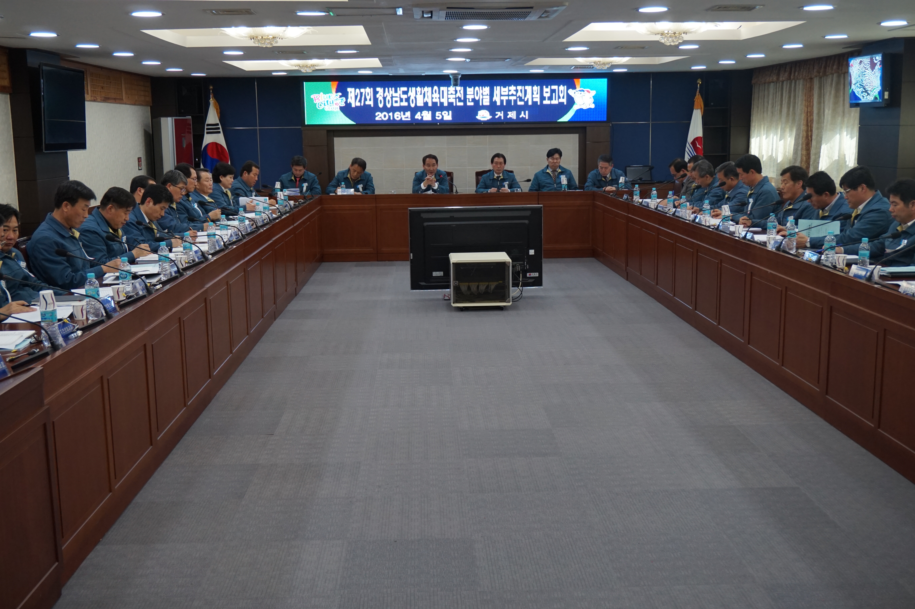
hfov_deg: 47.9
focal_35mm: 40
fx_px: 1029
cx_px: 458
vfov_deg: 33.0
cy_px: 304
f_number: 4.5
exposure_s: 1/160
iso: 640
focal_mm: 27
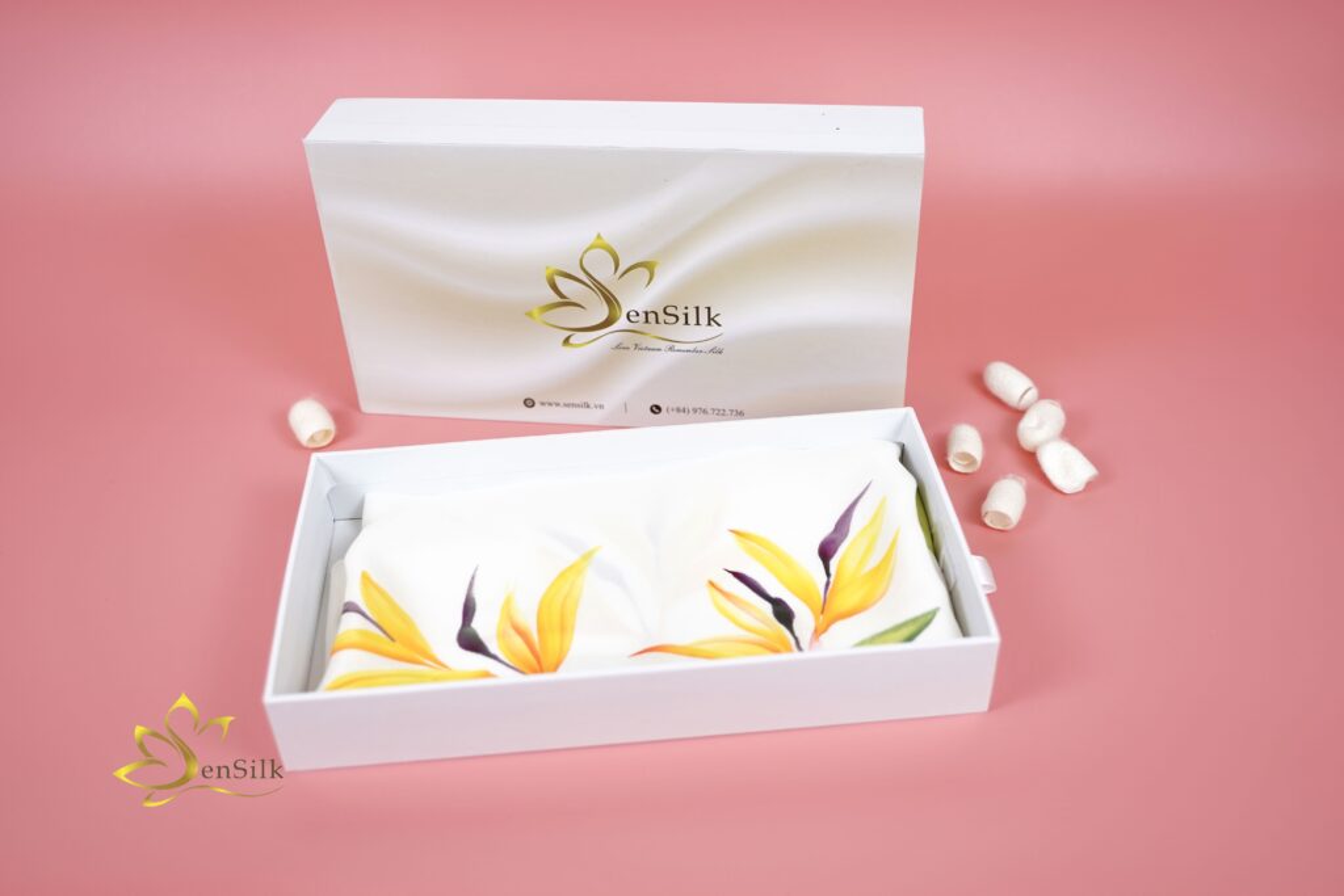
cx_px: 672
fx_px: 1344
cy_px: 448
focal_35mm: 36
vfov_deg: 36.9
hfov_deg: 53.1
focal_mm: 36
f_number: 2.8
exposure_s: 1/400
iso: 400
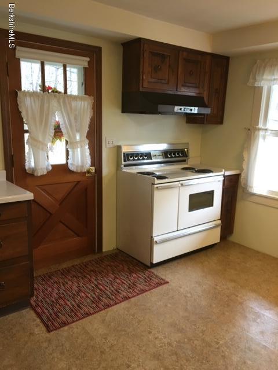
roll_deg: -1.1
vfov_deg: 61.7
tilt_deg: -12.0
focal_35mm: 29
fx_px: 311
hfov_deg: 48.2
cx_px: 139
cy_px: 185
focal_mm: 4.15
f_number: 2.2
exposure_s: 1/30
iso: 80
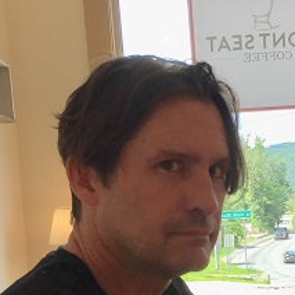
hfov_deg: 22.0
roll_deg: +2.0
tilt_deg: -4.6
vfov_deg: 22.0
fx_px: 742
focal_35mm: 77
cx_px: 258
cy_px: 262
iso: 25
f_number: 2.2
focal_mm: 4.15
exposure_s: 1/272
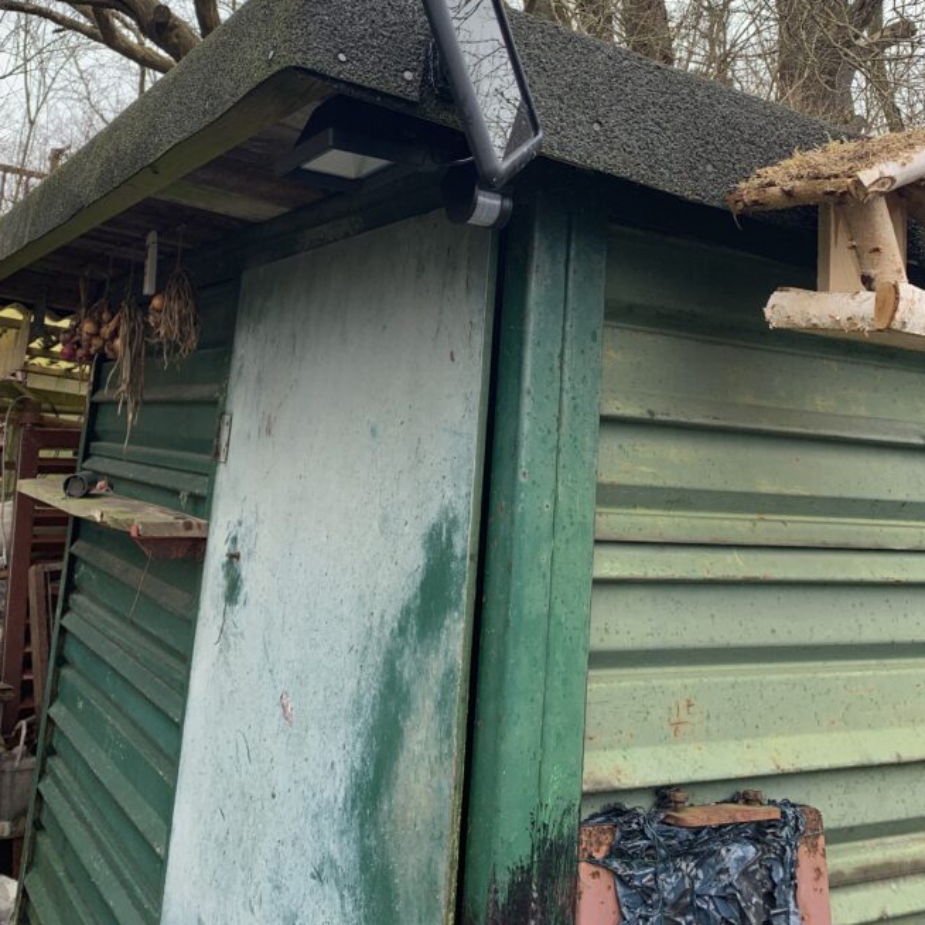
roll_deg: -3.4
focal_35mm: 36
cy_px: 208
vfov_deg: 44.2
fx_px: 1088
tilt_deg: +13.0
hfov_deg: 46.0
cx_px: 416
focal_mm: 4.25
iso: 25
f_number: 1.8
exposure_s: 1/243
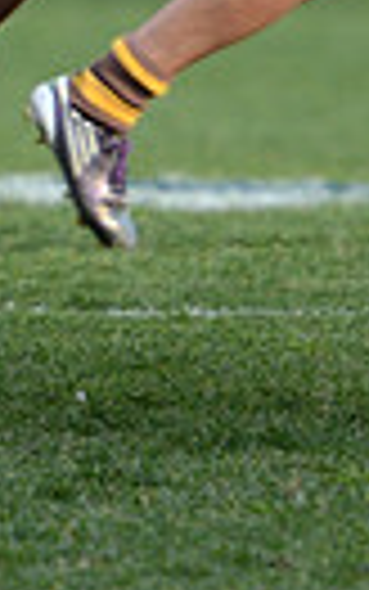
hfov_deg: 1.5
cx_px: 202
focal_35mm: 879
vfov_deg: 2.4
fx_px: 14128
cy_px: -236
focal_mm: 195
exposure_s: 1/800
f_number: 2.8
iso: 320
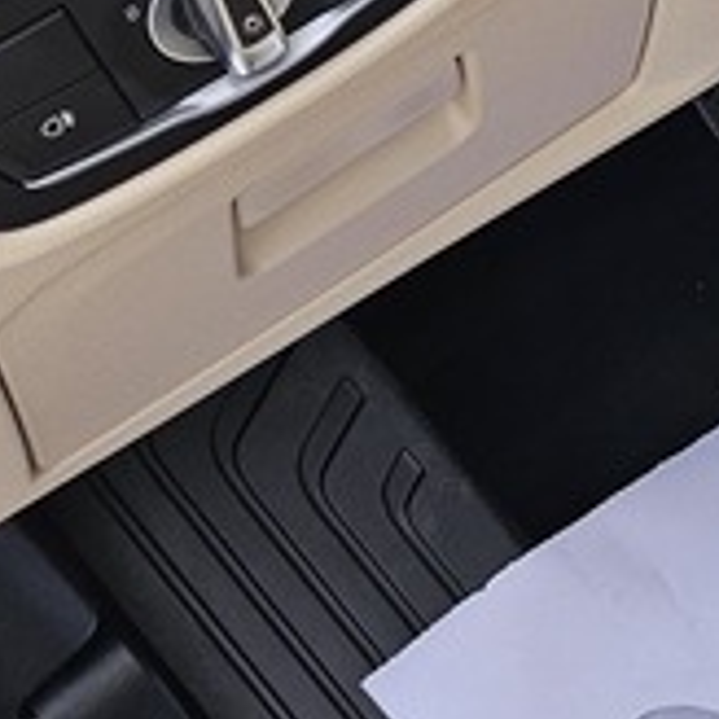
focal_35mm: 127
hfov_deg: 10.5
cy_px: -640
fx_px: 2984
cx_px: 2043
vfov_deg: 12.4
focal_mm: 6.3
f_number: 1.7
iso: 64
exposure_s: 1/180
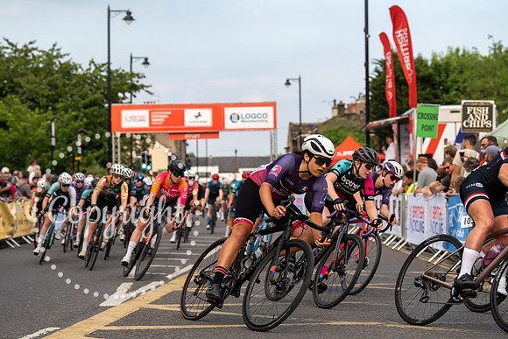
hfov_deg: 24.5
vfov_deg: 16.5
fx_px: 1171
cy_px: 170
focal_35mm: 83
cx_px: 254
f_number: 4.5
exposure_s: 1/1000
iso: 500
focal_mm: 83
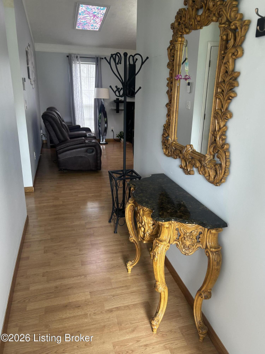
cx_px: 132
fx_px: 265
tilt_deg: -18.3
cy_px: 177
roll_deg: -2.2
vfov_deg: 67.3
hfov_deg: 53.0
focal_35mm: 26
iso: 100
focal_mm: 5.7
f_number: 1.5
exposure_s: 1/60
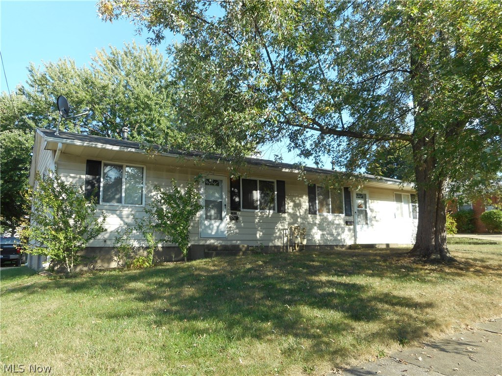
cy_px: 188
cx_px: 251
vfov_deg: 54.9
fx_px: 363
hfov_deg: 69.4
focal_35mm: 25
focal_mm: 4.5
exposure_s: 1/200
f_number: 3.7
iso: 80
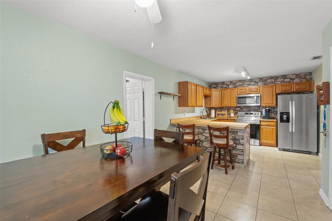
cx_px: 166
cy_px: 110
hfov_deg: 100.4
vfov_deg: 77.3
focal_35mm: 15
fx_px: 138
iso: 400
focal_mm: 10
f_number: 8
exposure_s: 1/2
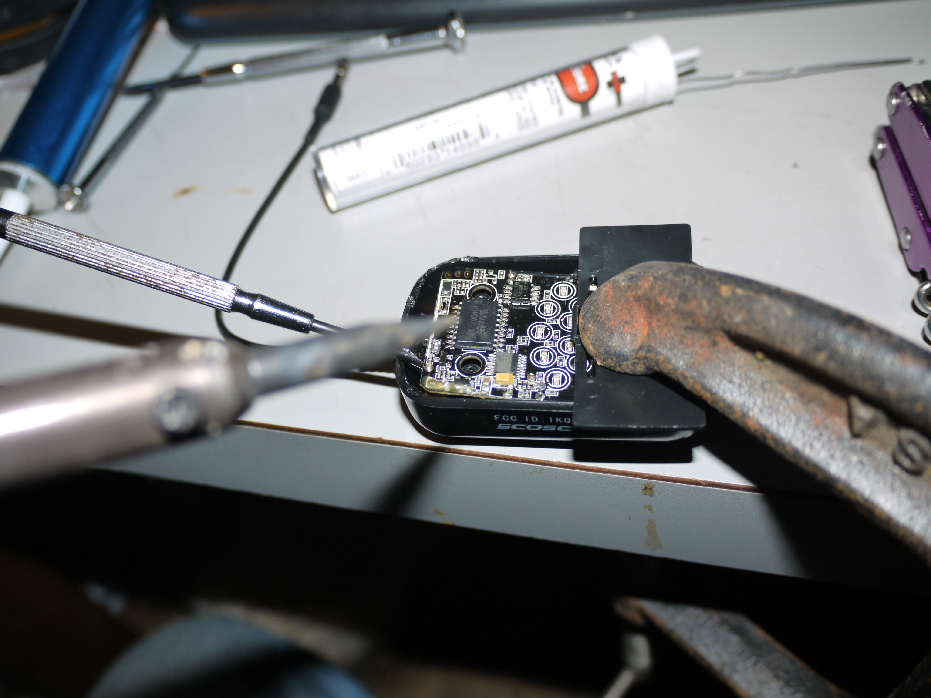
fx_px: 861
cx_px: 466
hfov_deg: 56.8
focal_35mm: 32
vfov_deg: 44.2
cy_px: 349
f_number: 3.7
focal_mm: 16
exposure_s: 1/125
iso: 160
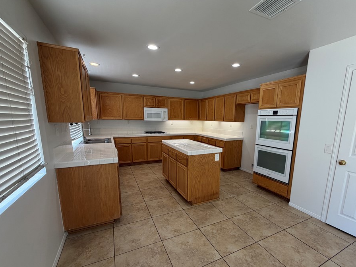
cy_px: 148
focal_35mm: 16
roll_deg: -1.2
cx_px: 193
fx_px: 165
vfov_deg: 77.9
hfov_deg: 94.3
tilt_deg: -11.3
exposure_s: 1/121
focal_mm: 2.22
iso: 80
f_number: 2.2
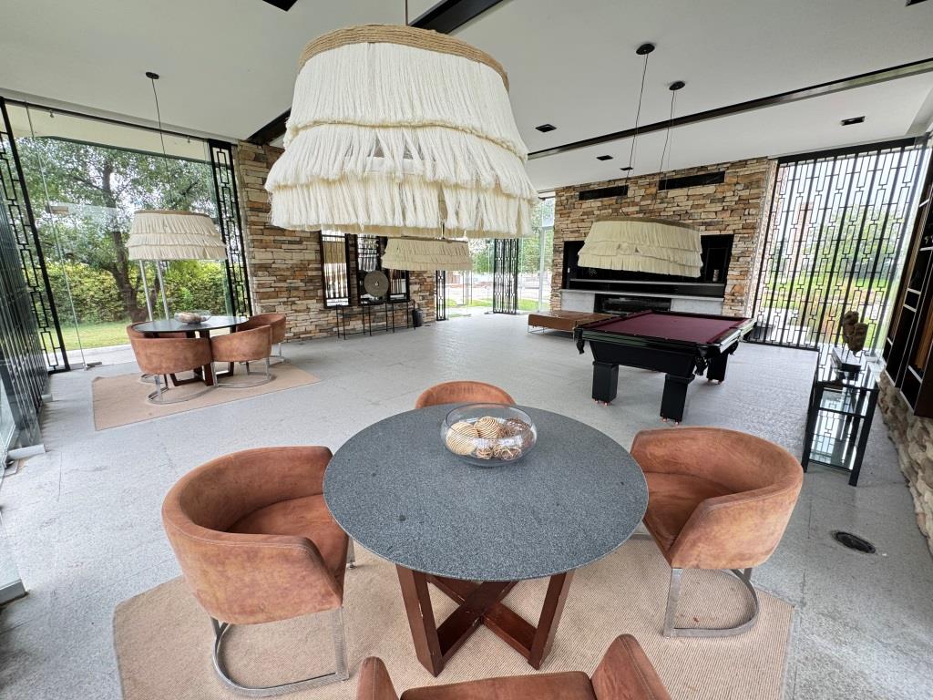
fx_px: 377
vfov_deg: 85.7
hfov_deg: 102.1
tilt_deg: -11.9
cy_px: 350
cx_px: 466
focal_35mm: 14
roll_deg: +0.2
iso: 80
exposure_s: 1/99
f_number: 2.2
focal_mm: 2.22
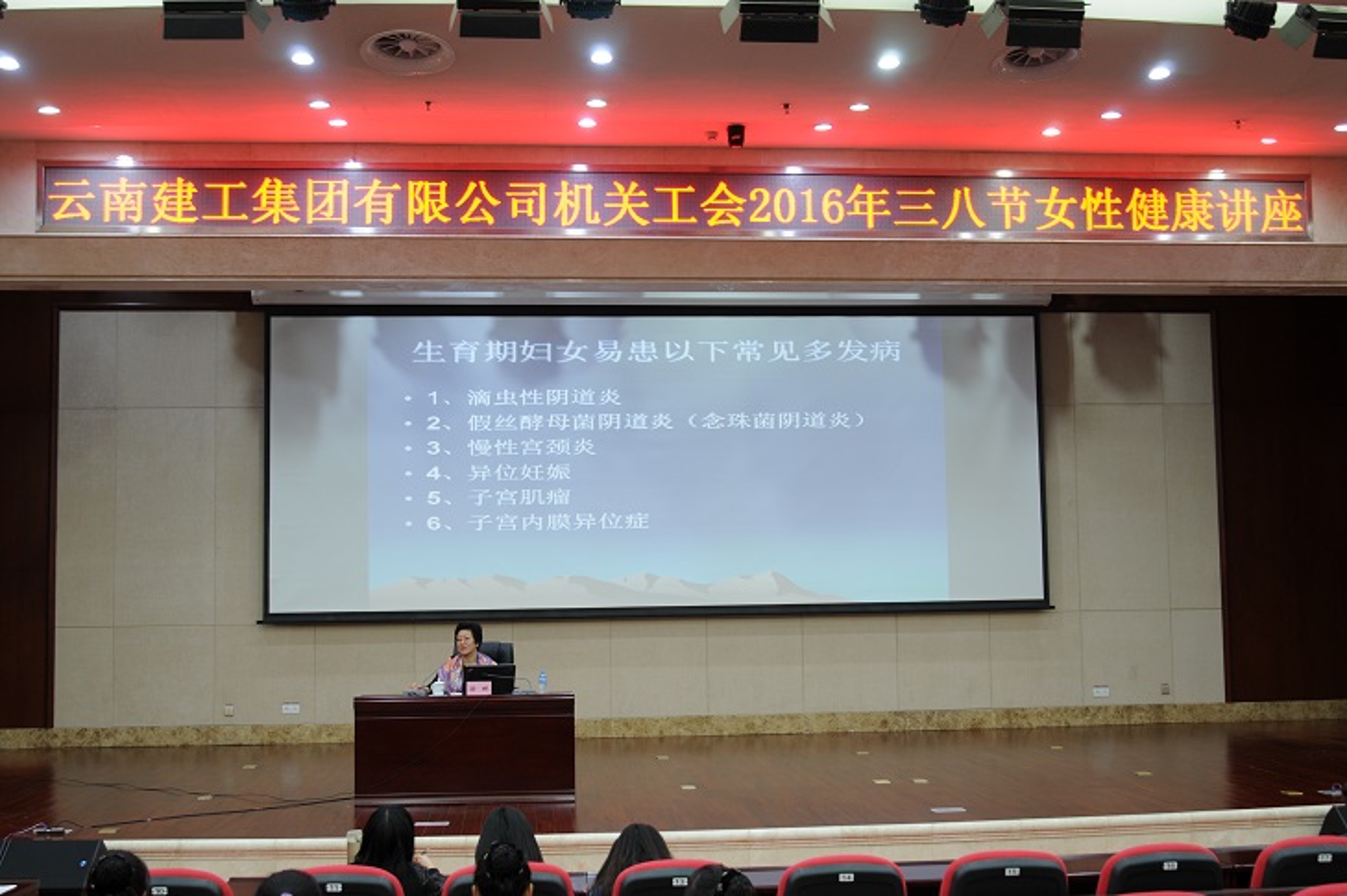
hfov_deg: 46.4
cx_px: 674
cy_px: 448
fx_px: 1570
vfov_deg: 31.8
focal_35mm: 42
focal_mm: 28
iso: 250
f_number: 3.8
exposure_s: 1/13
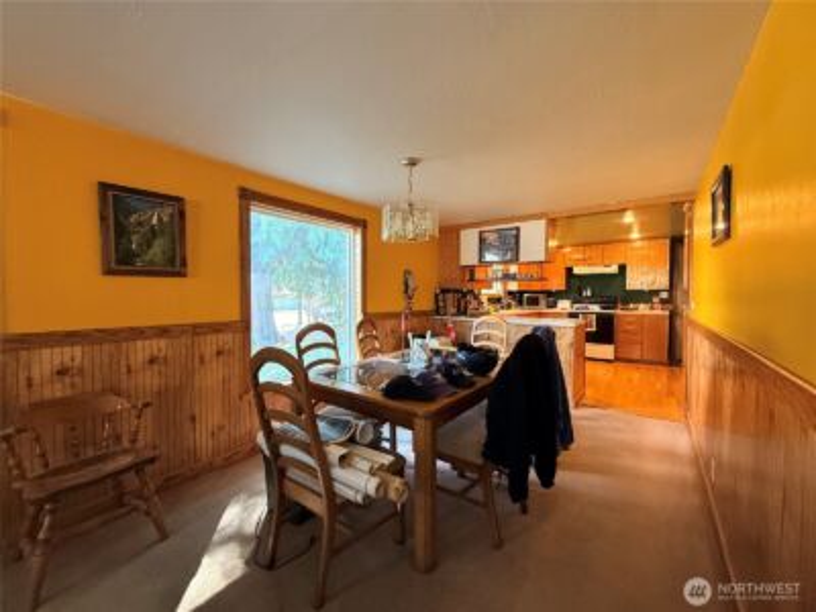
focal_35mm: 14
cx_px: 408
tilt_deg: -0.7
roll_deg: -0.9
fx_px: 330
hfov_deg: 102.1
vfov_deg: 85.7
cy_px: 306
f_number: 2.2
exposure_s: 1/60
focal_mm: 2.22
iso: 320
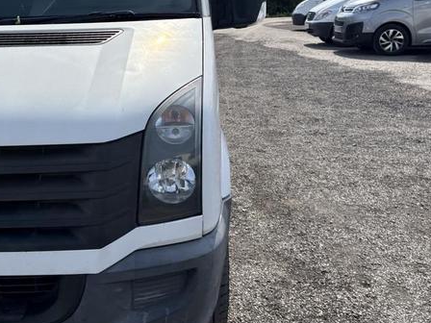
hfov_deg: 35.2
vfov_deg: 27.8
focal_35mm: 52
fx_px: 647
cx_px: 65
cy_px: 106
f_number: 1.6
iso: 64
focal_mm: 5.96
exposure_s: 1/4329
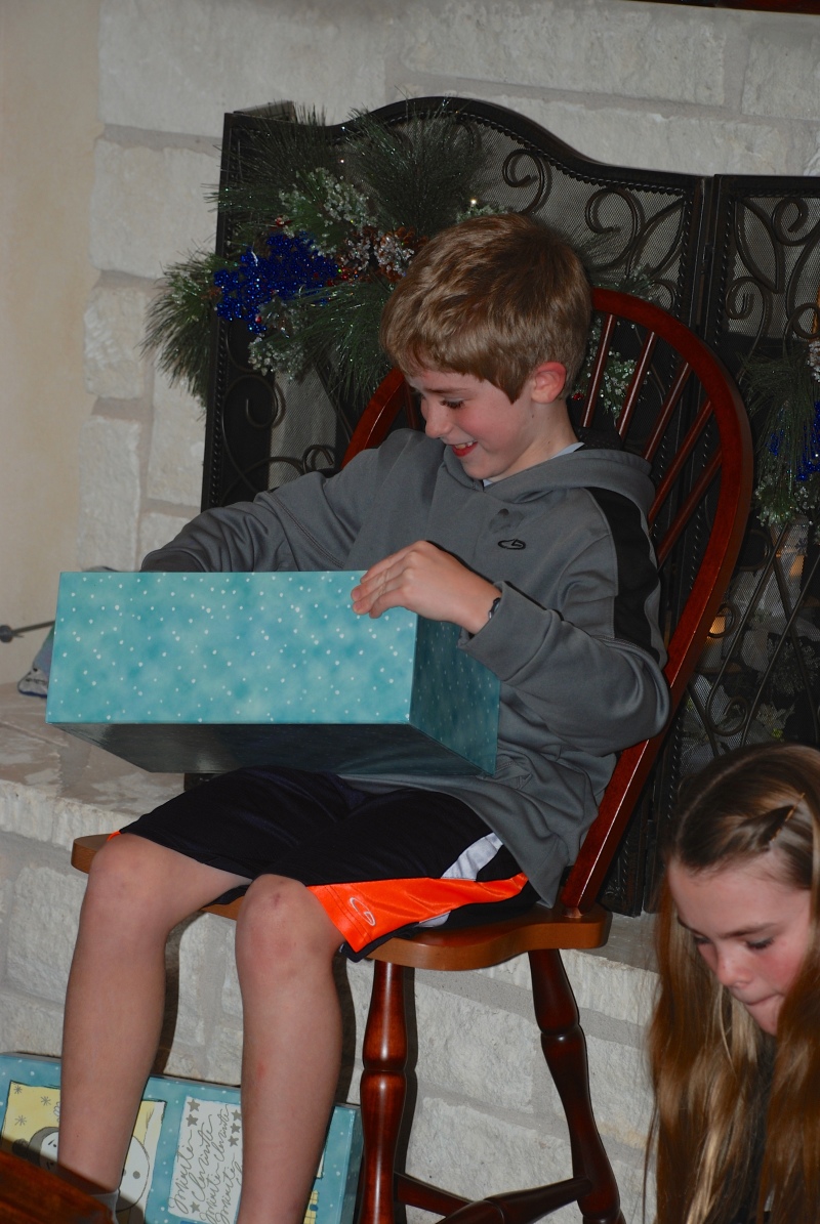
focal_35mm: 105
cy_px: 612
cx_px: 410
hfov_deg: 13.1
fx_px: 3577
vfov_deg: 19.4
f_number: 5.6
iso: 200
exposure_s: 1/60
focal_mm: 70
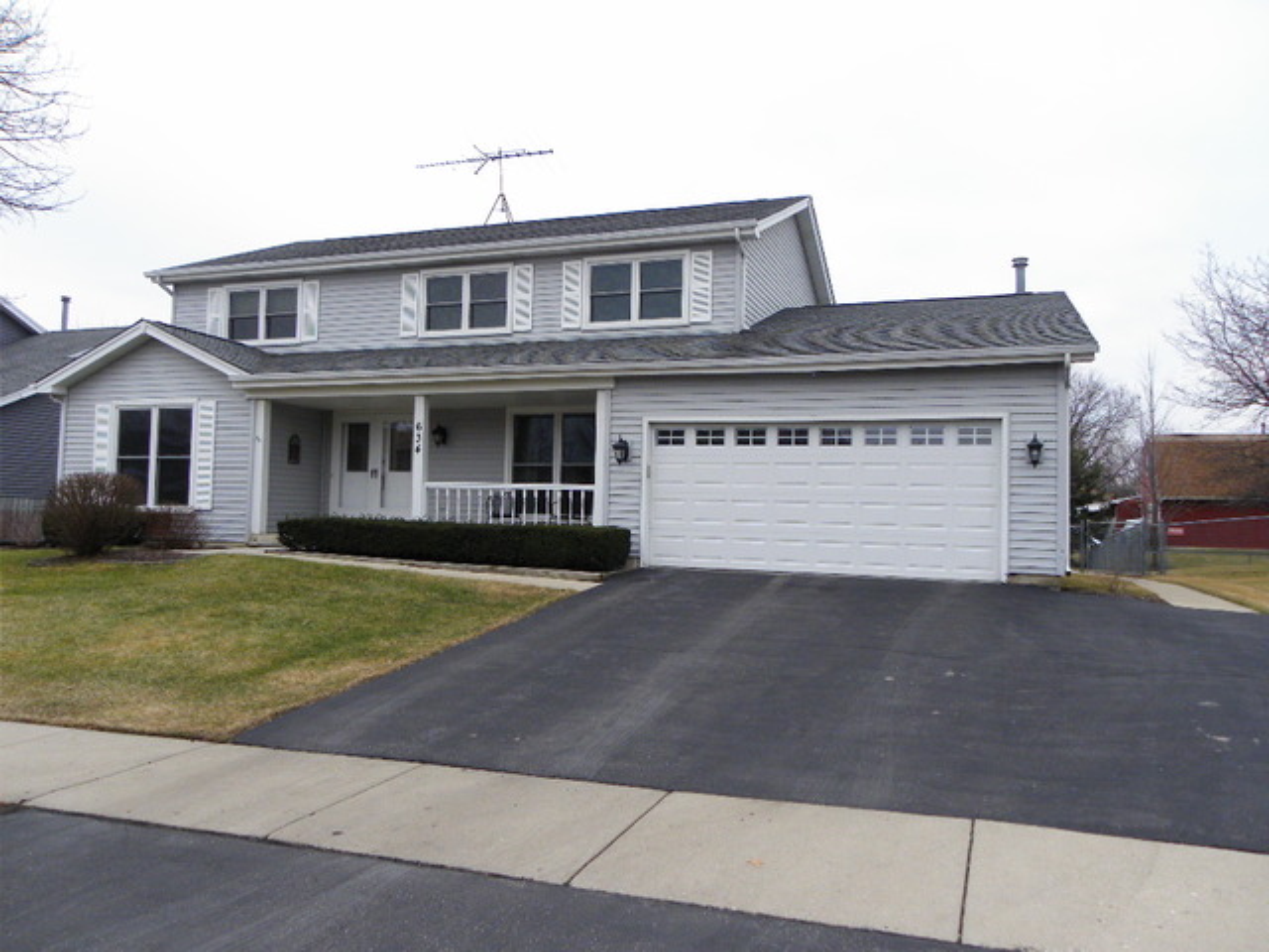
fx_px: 953
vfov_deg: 53.1
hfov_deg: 67.3
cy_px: 476
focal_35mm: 26
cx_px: 634
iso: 112
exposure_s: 1/71.6
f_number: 2.8
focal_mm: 4.6
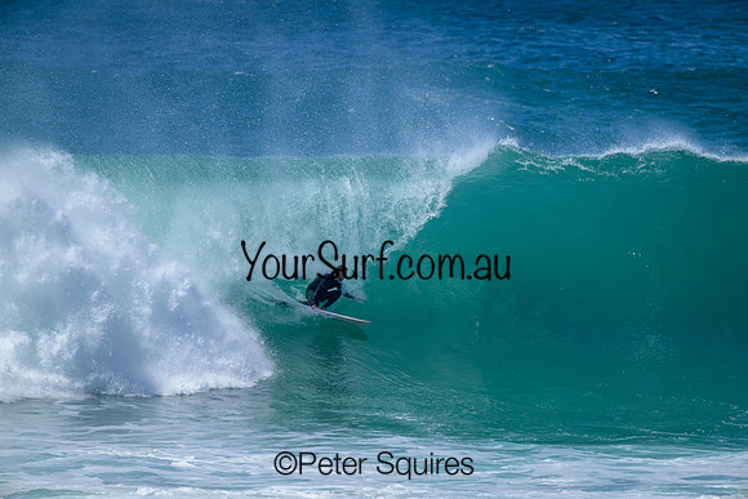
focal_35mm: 560
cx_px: 374
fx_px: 11638
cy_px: 250
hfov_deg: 3.7
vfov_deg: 2.5
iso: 450
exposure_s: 1/2000
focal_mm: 560
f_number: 8
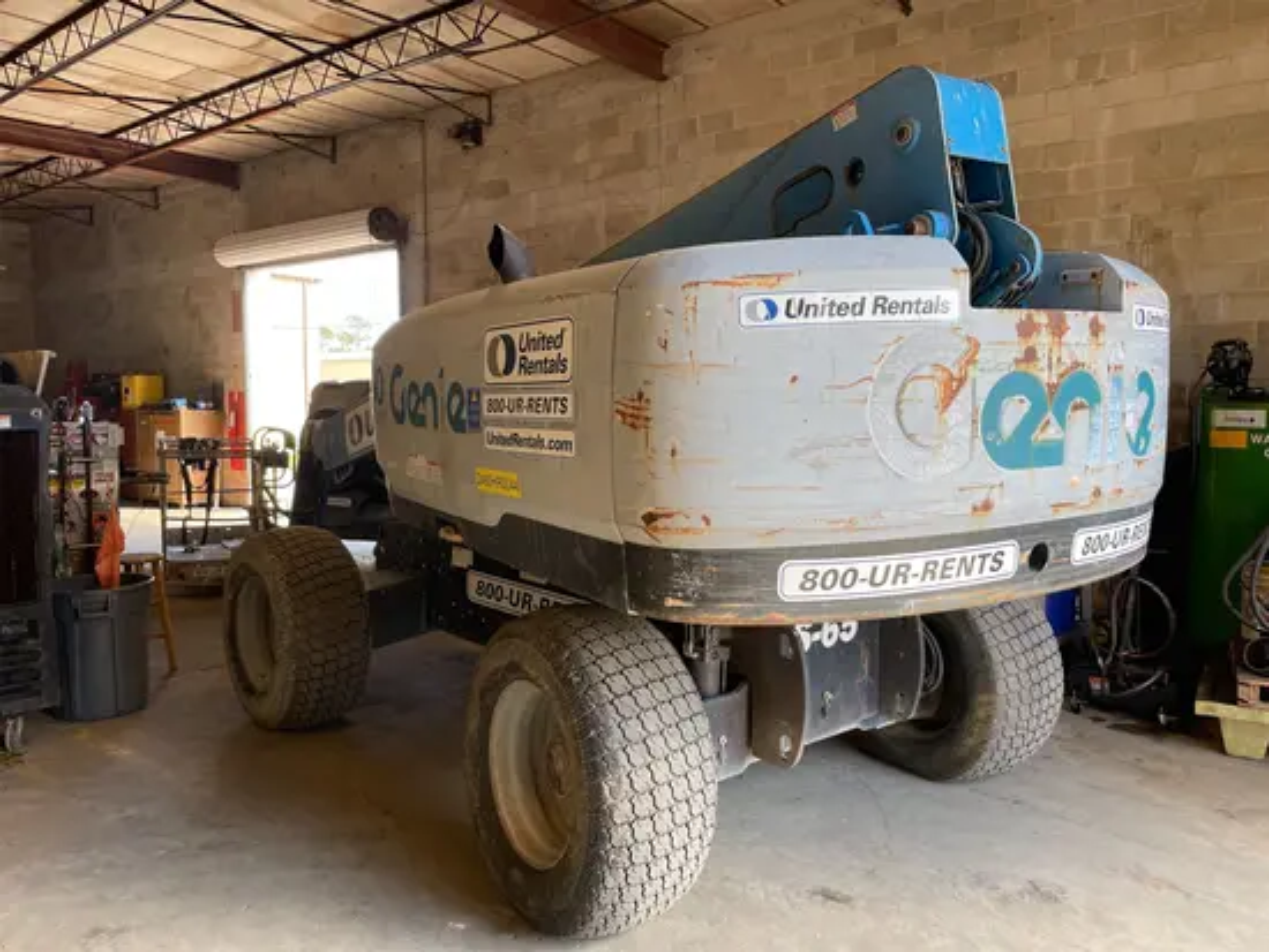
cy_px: 476
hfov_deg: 67.3
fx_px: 954
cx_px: 634
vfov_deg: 53.1
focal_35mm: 26
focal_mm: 4.2
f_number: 1.6
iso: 40
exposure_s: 1/121
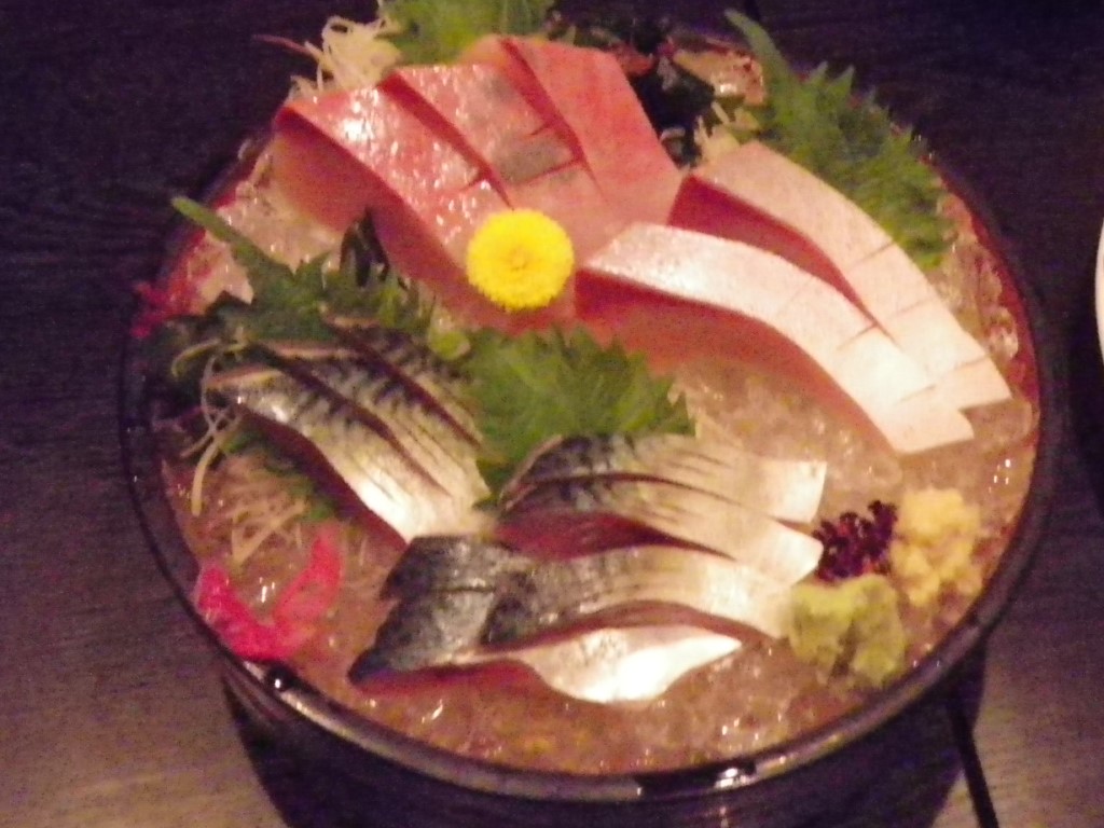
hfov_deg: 52.6
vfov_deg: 40.7
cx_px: 552
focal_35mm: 35
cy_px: 414
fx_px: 1116
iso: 800
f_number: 3.8
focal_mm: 6.2
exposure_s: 1/30
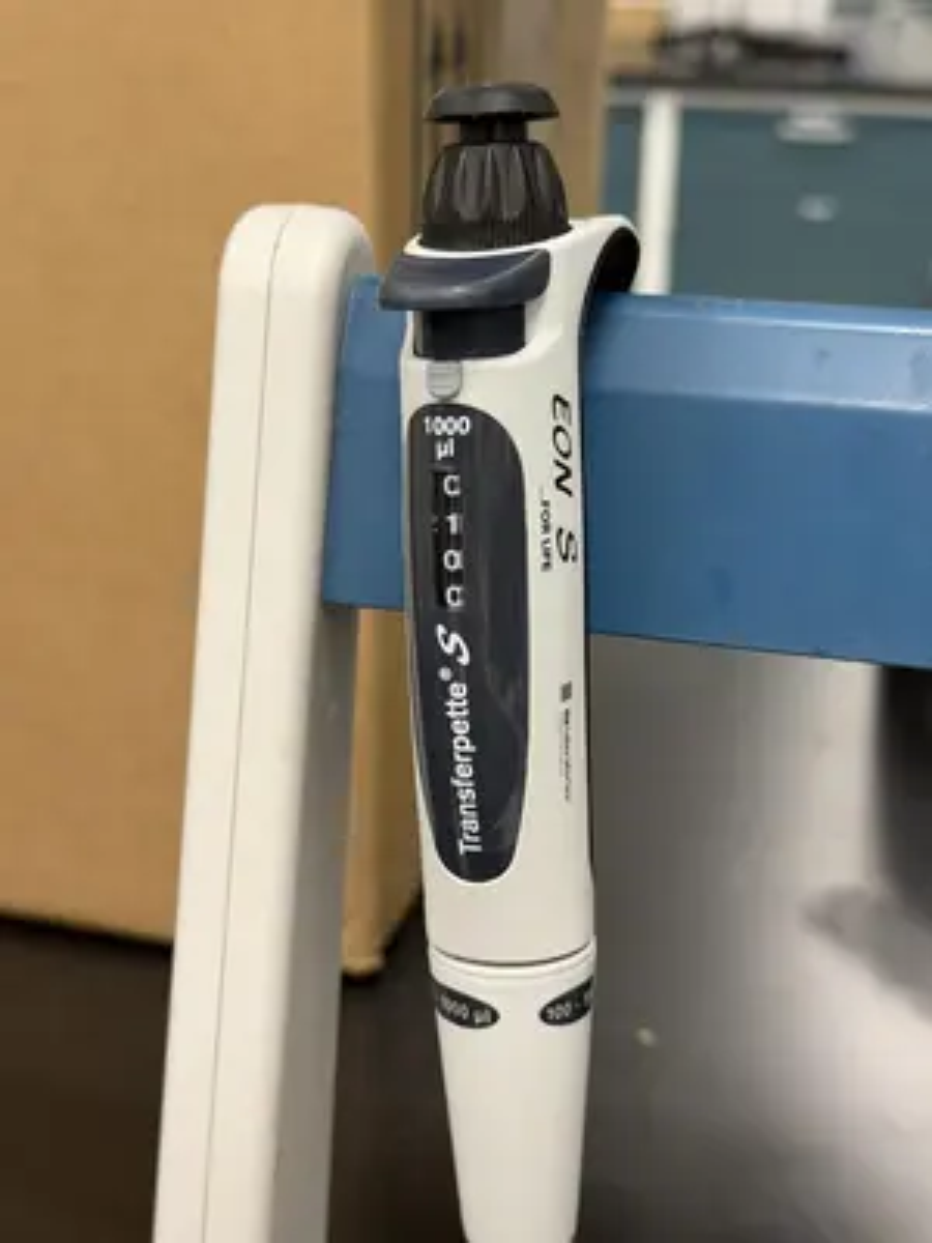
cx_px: 466
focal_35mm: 48
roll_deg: -1.0
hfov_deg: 30.3
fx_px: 1723
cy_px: 622
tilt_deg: -23.4
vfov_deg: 39.7
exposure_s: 1/60
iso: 160
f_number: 1.78
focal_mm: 6.76
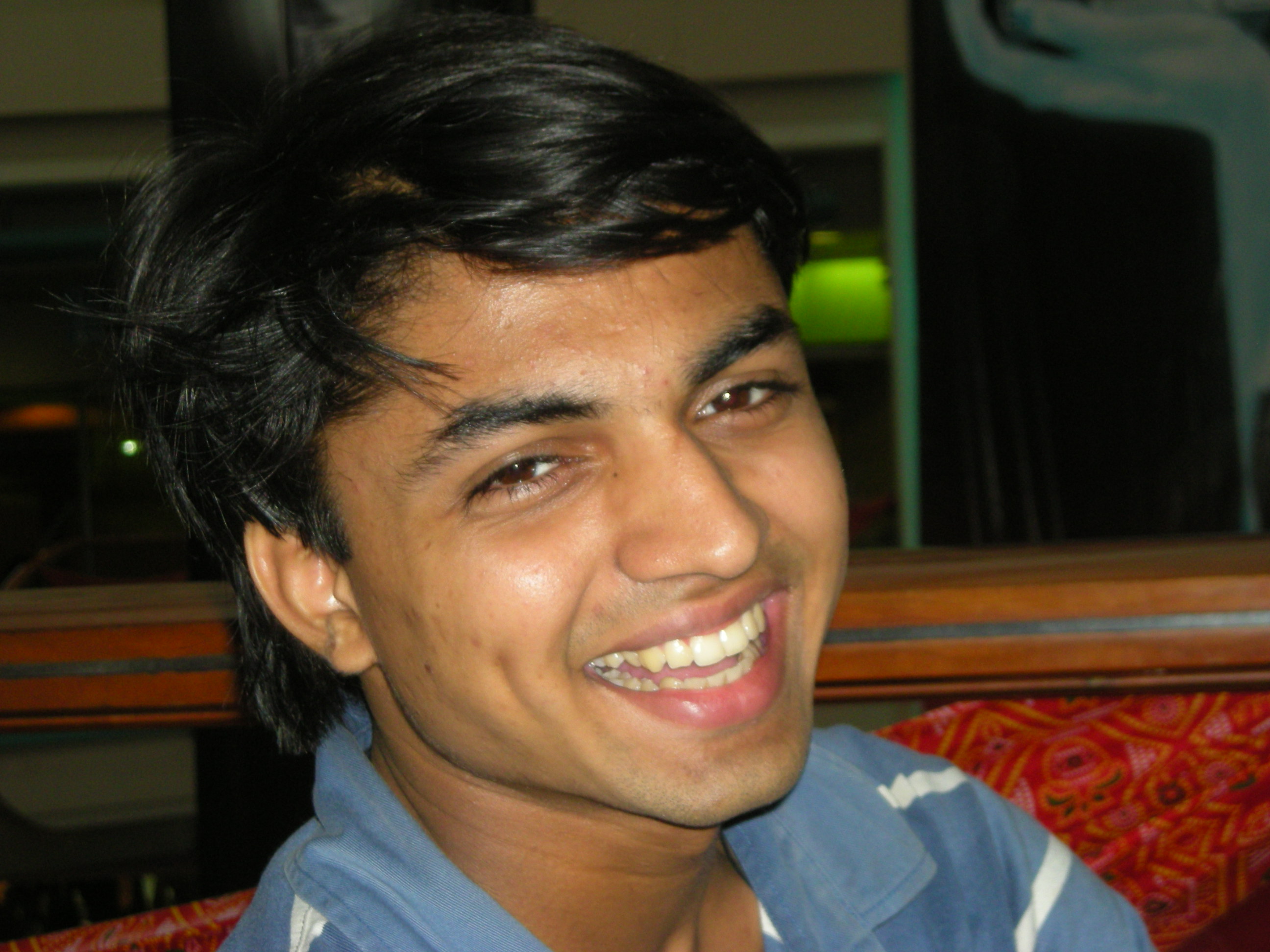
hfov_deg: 18.7
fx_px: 3852
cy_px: 476
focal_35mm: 105
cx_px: 635
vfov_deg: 14.1
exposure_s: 1/60
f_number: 4.7
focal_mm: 17.1
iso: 162
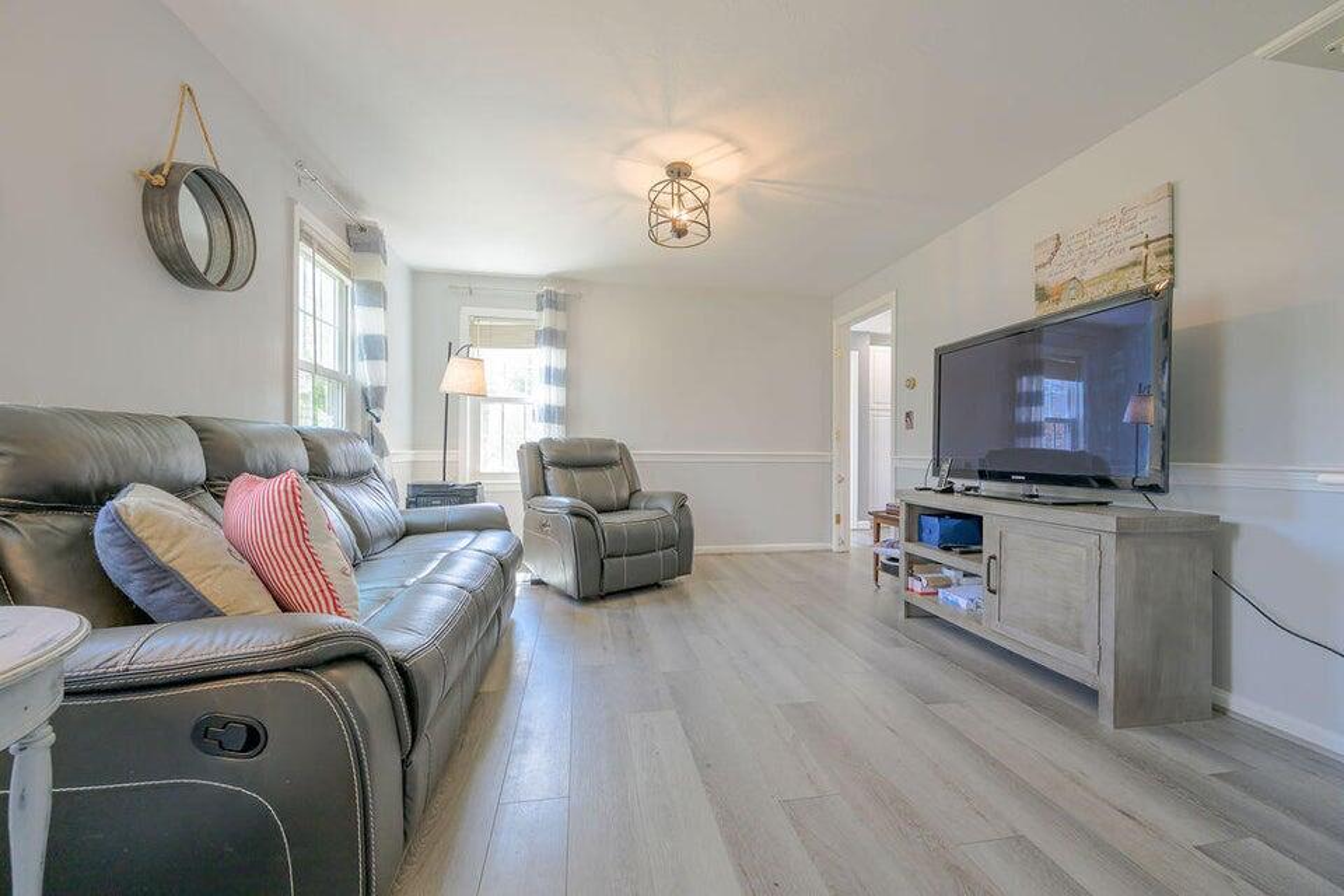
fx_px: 523
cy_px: 448
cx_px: 672
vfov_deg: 81.2
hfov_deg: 104.3
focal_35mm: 14
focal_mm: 14
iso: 320
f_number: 8
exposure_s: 1/15
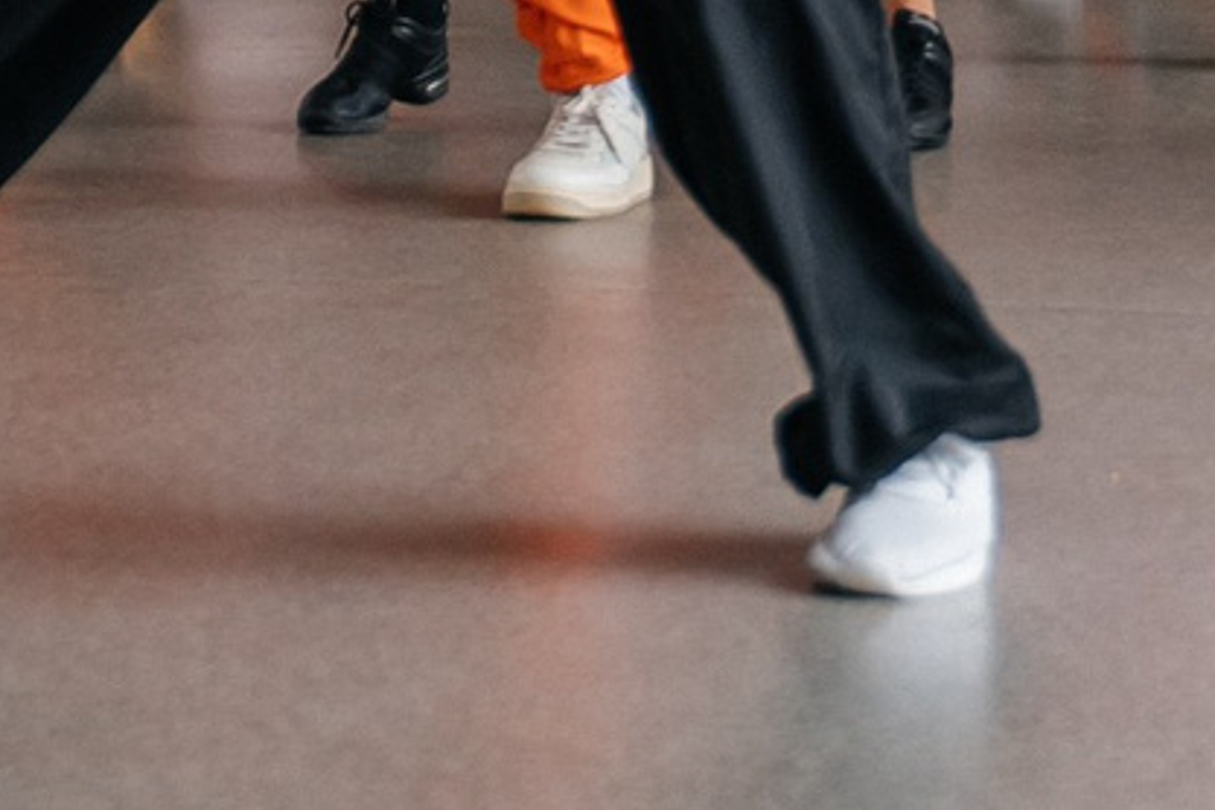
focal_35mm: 217
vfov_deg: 6.2
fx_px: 7323
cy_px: -803
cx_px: 619
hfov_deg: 9.5
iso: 500
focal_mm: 35
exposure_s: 1/125
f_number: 2.8
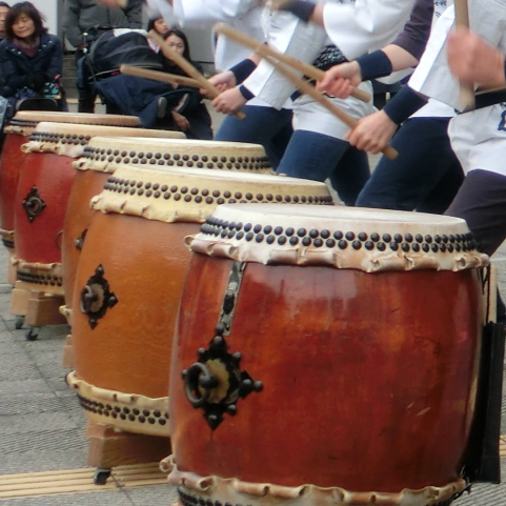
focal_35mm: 143
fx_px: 2365
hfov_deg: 11.3
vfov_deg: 12.1
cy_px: -22
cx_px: 947
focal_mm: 6.67
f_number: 3.9
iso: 80
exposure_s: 1/125
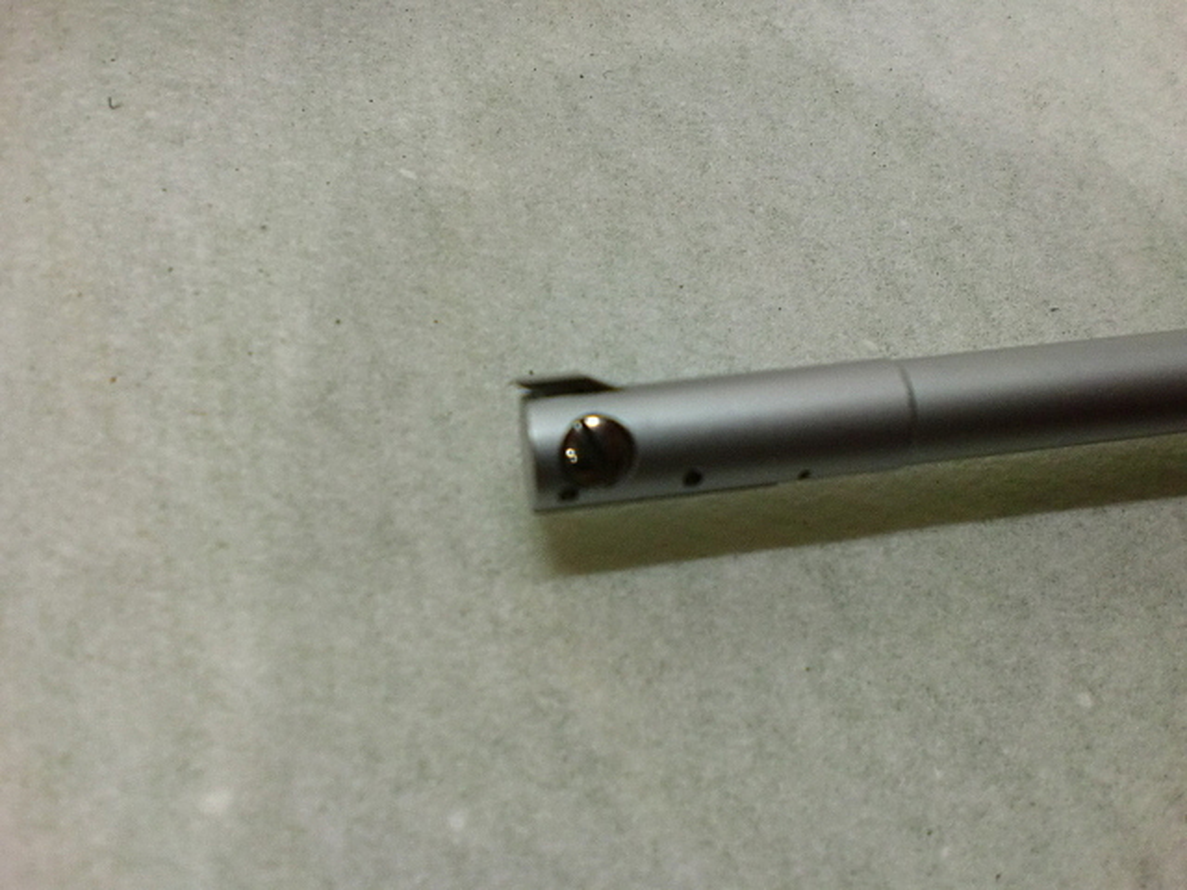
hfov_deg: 52.6
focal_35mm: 35
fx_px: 1200
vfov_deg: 40.7
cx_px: 594
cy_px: 445
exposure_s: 1/60
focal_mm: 6.3
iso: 200
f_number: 3.1
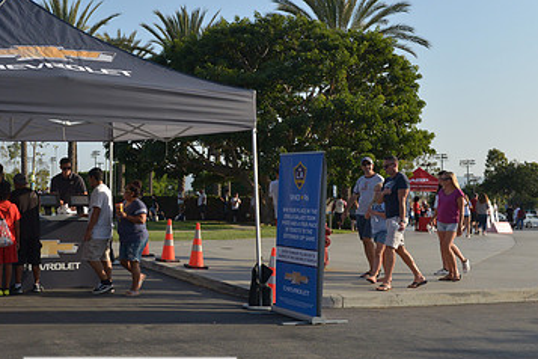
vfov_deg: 26.0
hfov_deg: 37.2
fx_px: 777
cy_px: 152
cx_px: 130
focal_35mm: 52
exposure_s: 1/3200
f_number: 7.1
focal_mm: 32
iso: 1000
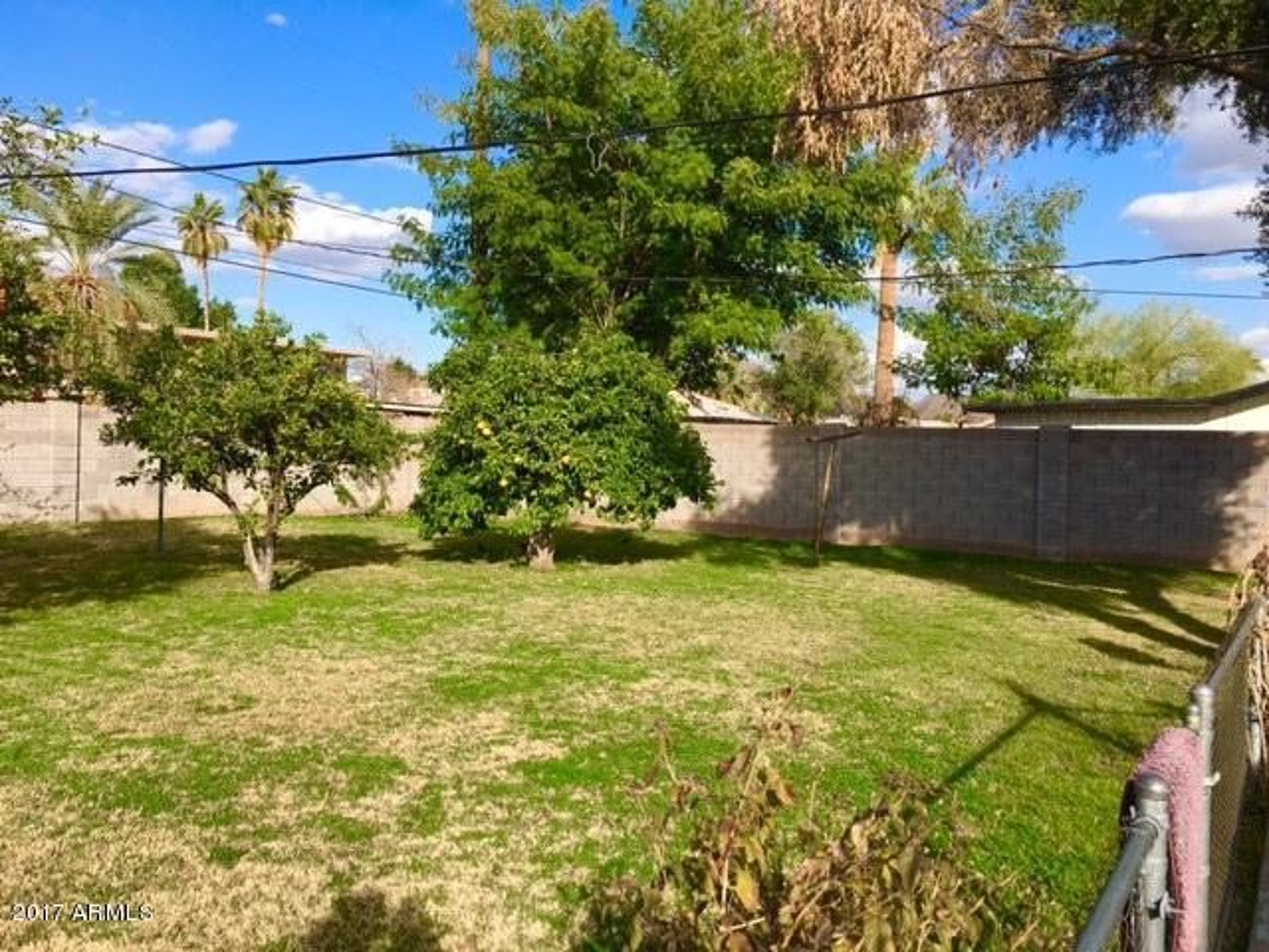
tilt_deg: -1.5
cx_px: 634
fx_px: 1063
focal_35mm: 29
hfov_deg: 61.7
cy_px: 476
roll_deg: -1.7
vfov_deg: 48.2
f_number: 2.2
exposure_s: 1/1221
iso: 25
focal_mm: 4.15
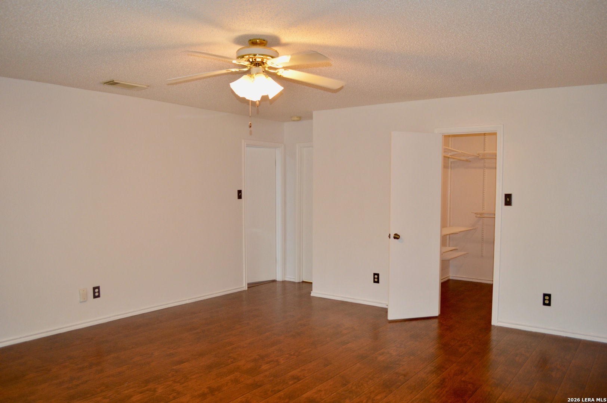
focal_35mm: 27
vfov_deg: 47.9
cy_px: 202
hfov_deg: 67.4
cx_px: 304
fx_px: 455
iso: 400
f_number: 4
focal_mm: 18
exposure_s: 1/60
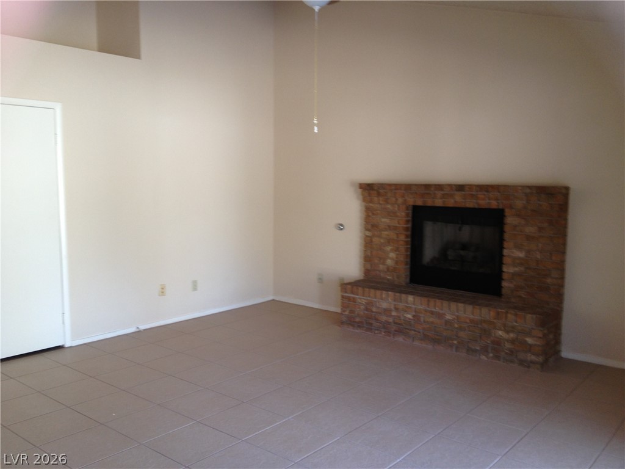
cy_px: 234
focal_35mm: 35
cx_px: 312
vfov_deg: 40.7
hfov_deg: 52.6
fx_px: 632
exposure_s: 1/20
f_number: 2.4
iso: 50
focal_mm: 4.28
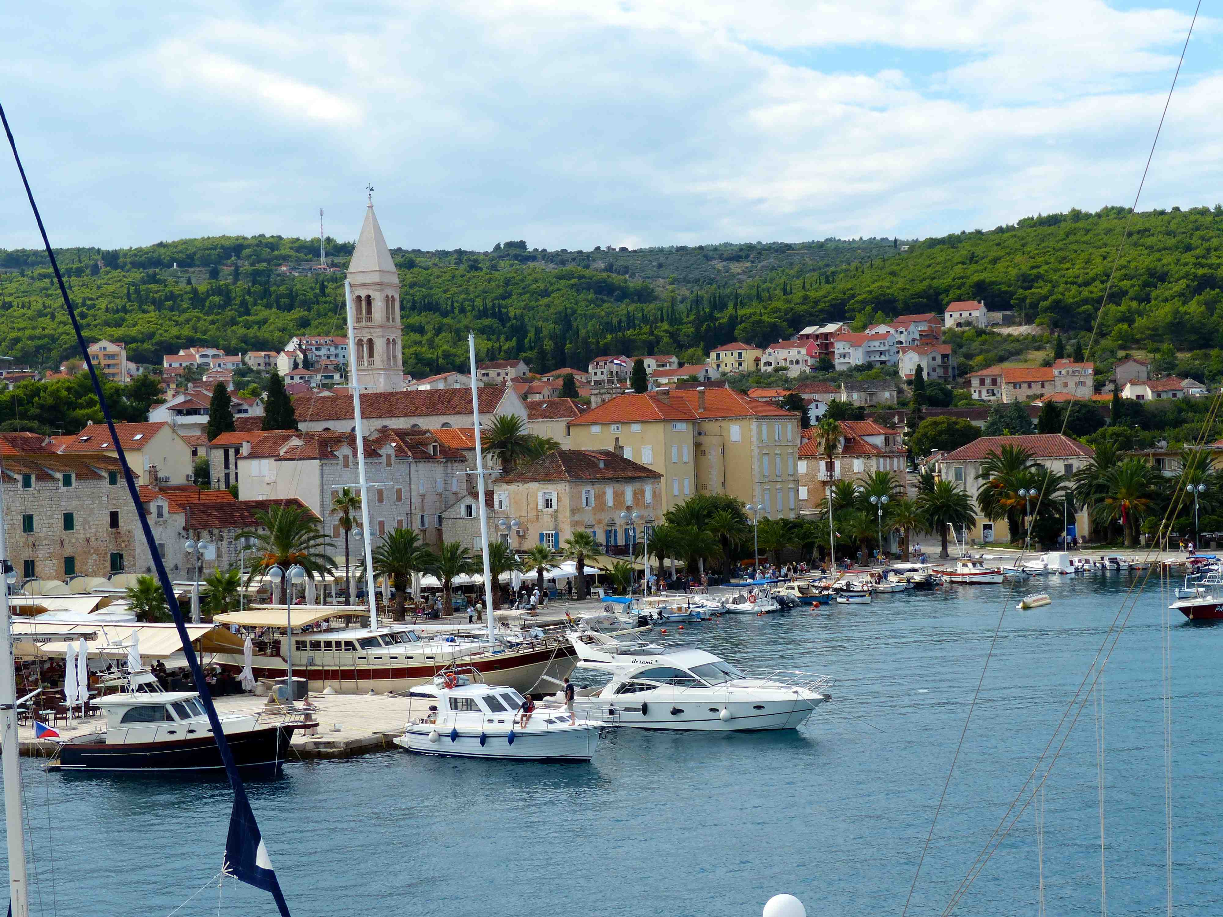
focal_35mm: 61
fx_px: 2155
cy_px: 458
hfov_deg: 31.7
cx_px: 612
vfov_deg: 24.0
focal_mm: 10.5
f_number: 4
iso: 100
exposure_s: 1/1000
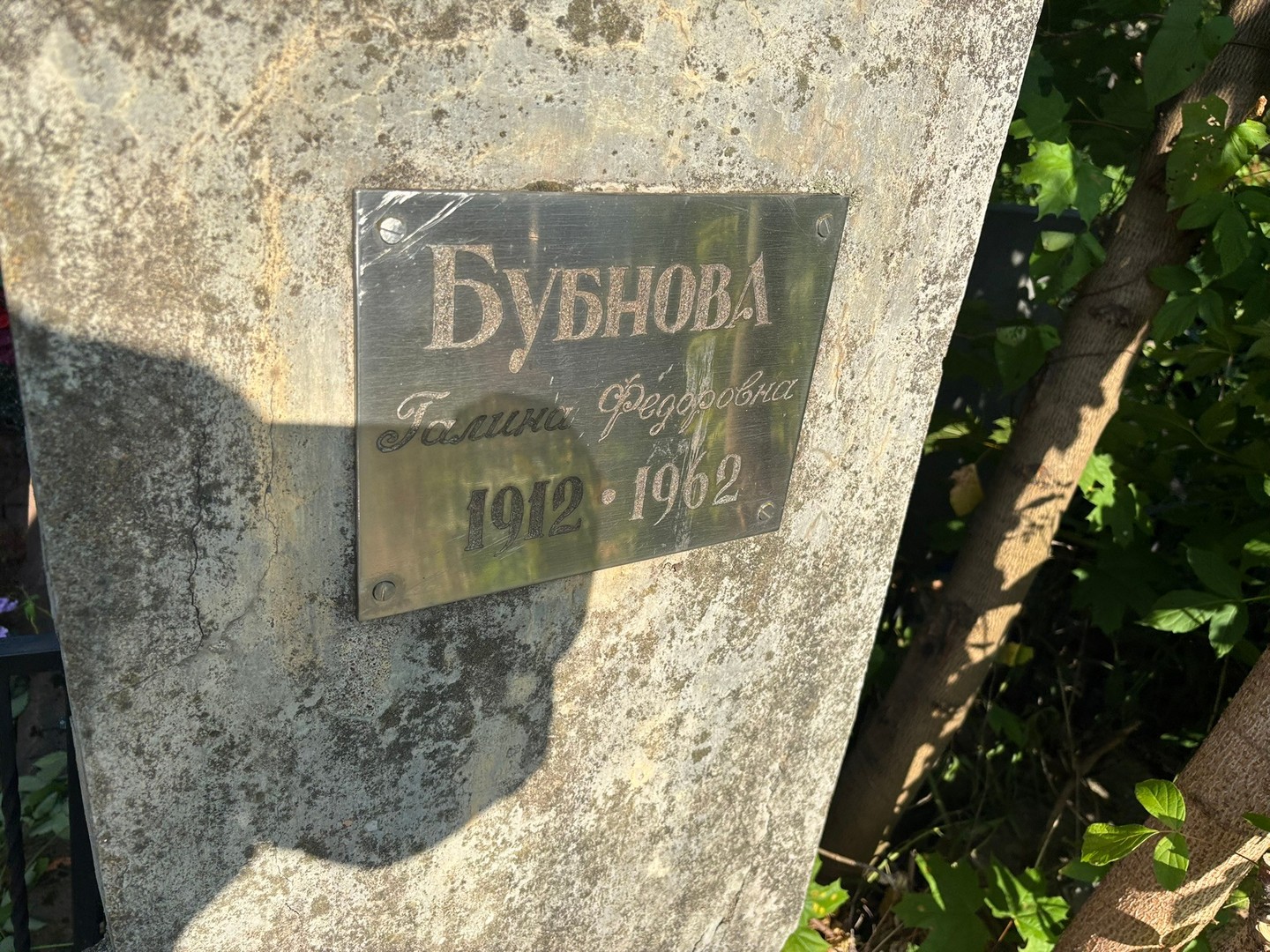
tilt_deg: -36.7
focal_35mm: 26
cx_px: 635
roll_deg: -15.7
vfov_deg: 53.1
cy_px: 476
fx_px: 954
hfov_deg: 67.3
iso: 50
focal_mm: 5.96
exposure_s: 1/1751
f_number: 1.6
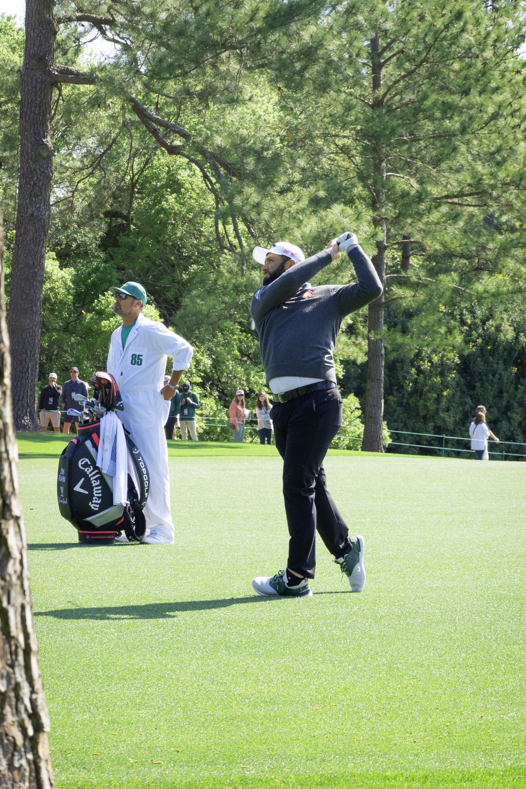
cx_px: 263
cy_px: 394
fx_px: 3288
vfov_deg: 13.7
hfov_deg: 9.1
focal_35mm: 150
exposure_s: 1/200
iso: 100
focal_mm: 54.62
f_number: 5
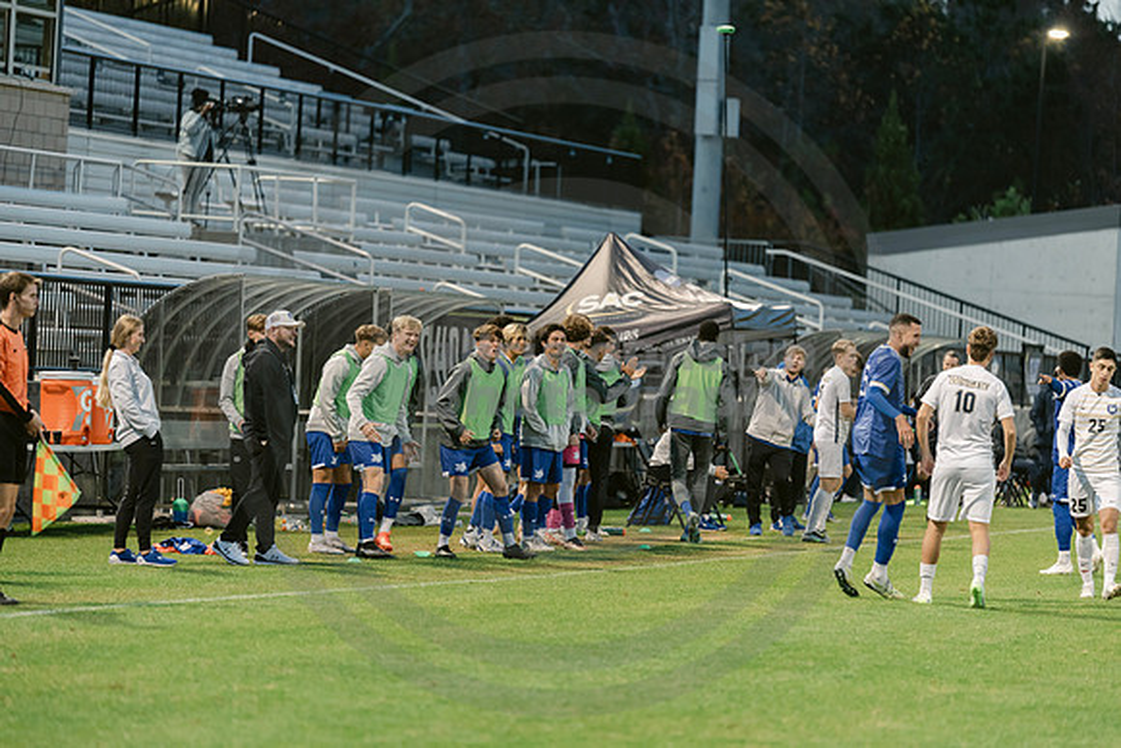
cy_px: 374
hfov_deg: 11.4
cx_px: 560
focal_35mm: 180
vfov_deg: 7.6
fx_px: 5606
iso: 1600
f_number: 2.8
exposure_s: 1/250
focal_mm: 180
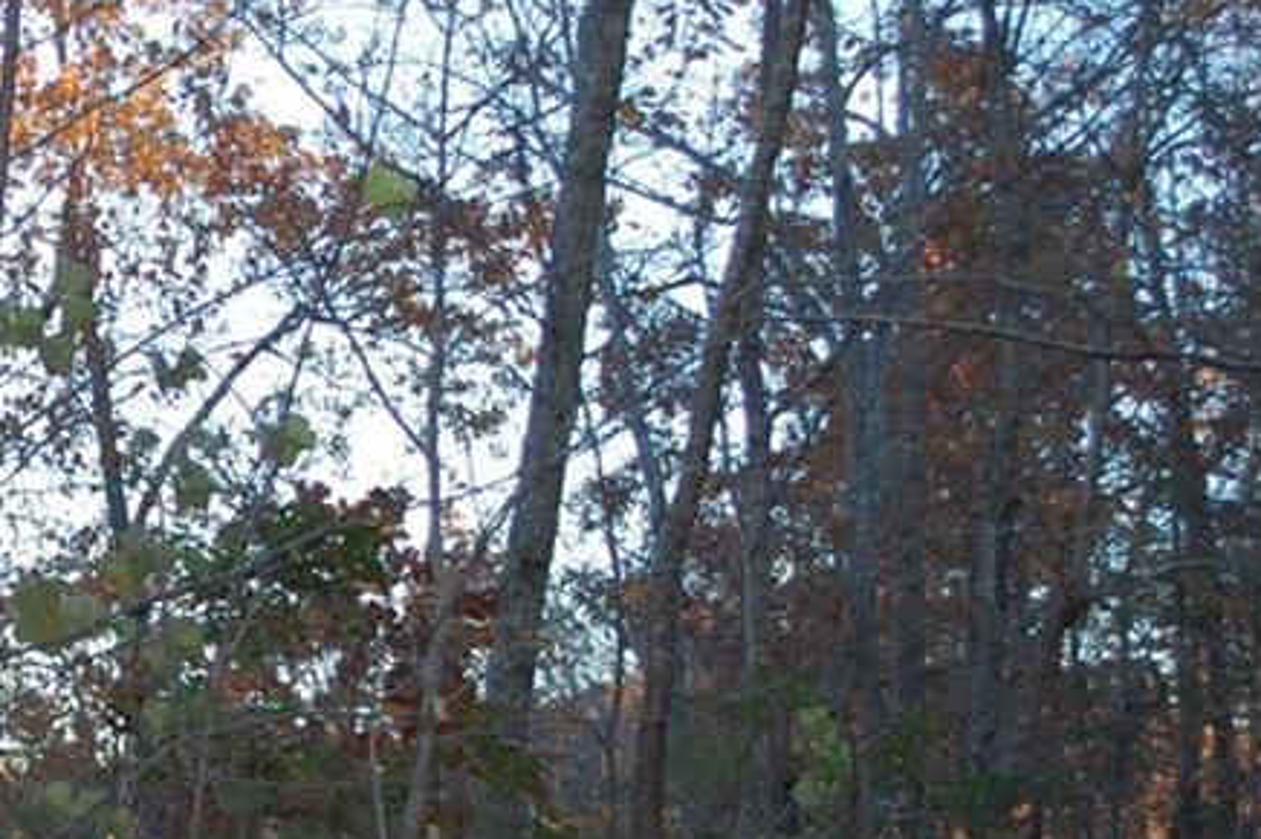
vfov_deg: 13.3
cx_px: -46
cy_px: 654
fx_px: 3576
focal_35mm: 102
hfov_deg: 19.3
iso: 400
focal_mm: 29
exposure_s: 1/250
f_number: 4.8
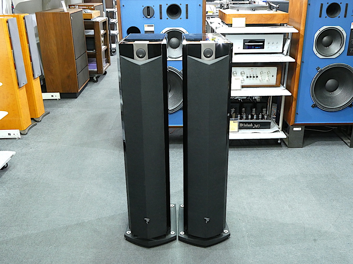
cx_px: 176
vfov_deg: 40.7
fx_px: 357
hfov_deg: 52.6
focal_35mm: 35
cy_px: 132
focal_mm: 6.3
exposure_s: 1/2.5
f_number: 5.6
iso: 400
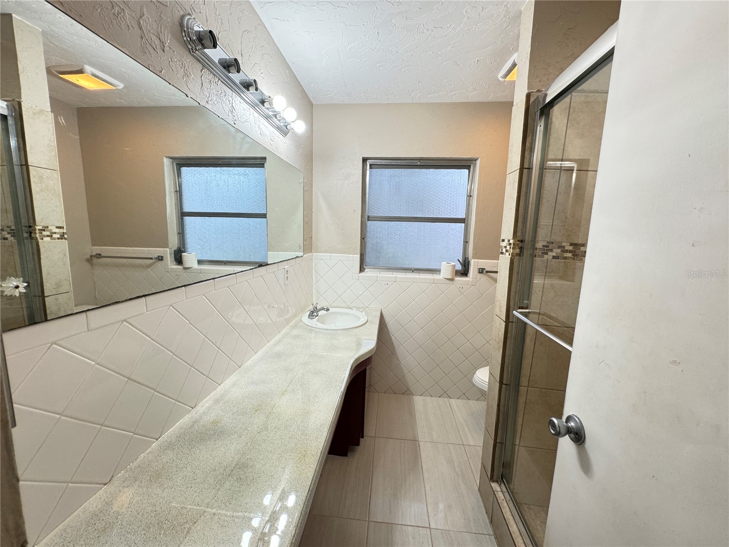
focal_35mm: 14
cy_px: 274
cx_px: 364
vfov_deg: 85.7
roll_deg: -1.5
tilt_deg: -8.6
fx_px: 295
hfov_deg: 102.1
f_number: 2.2
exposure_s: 1/60
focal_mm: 2.22
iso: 200
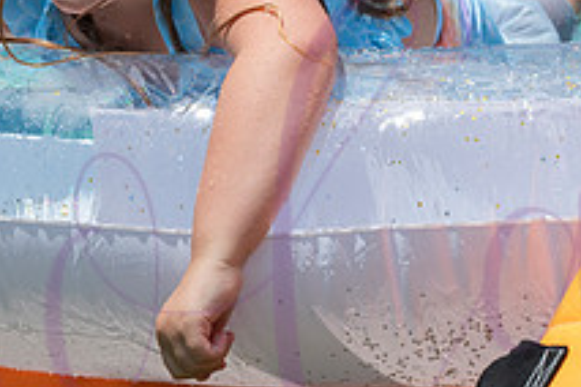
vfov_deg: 8.9
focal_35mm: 154
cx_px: 192
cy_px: 51
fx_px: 2485
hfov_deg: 13.3
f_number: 9
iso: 400
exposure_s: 1/800
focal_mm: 54
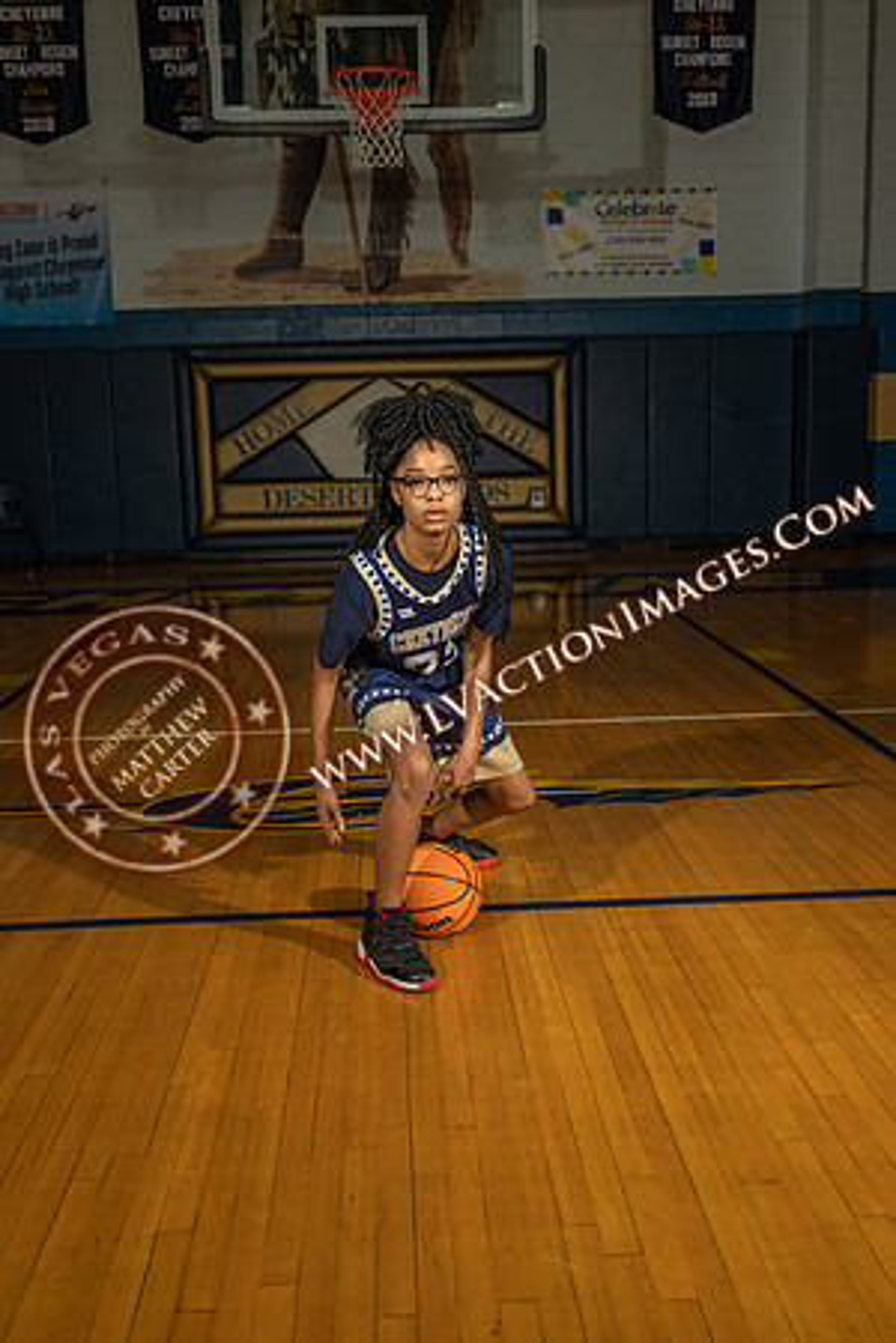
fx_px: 1307
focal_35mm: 35
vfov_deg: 54.4
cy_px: 672
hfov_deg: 37.9
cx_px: 448
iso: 160
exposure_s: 1/200
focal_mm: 35
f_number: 7.1
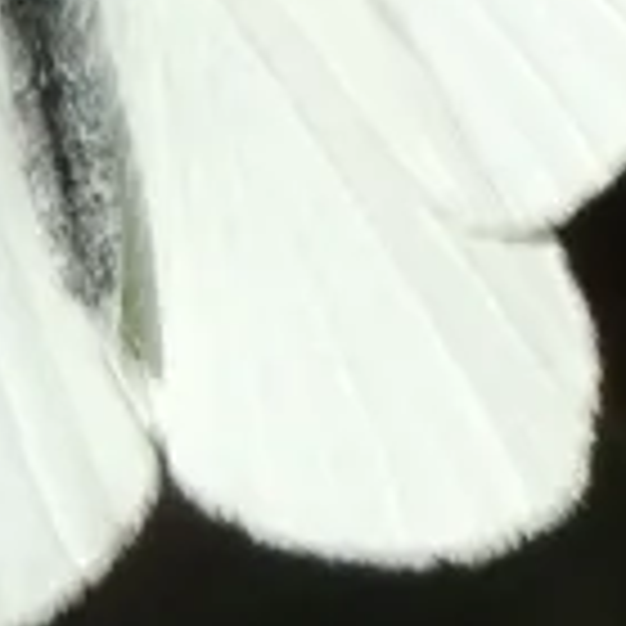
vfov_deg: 0.7
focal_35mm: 2618
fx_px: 53564
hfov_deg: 0.7
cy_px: -108
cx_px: -41
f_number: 5.6
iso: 80
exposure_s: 1/200
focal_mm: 115
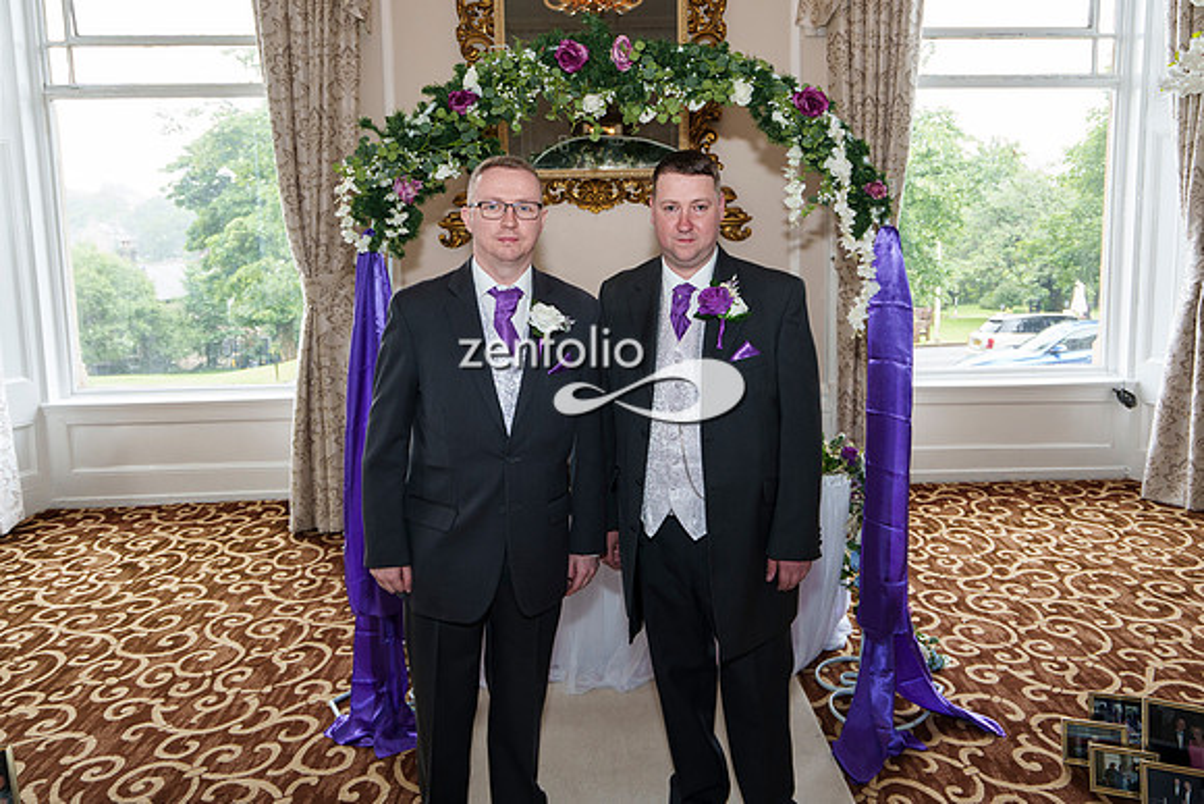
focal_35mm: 25
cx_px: 643
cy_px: 319
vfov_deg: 50.4
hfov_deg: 70.7
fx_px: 847
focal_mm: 21
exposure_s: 1/160
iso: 800
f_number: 4
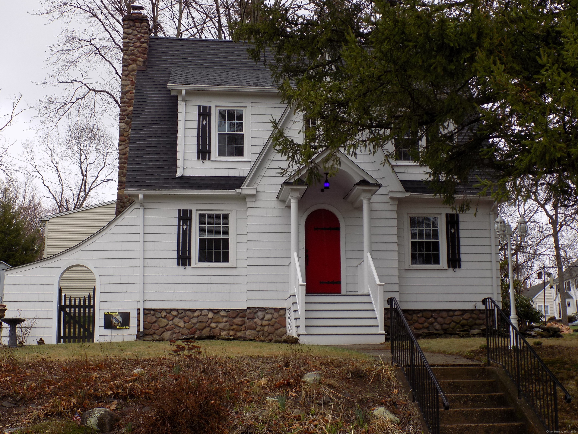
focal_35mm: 52
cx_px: 289
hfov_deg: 36.8
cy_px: 217
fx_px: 868
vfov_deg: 28.0
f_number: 3.9
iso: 80
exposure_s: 1/60
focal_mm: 9.3
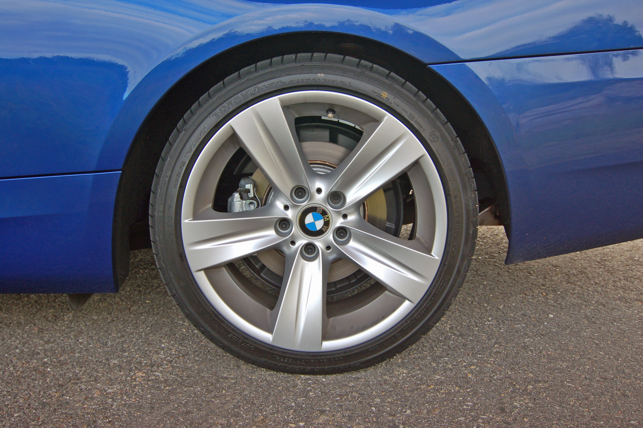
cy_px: 214
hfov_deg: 53.2
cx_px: 322
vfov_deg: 36.8
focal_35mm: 36
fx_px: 642
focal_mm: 24
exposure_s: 1/80
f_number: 4.5
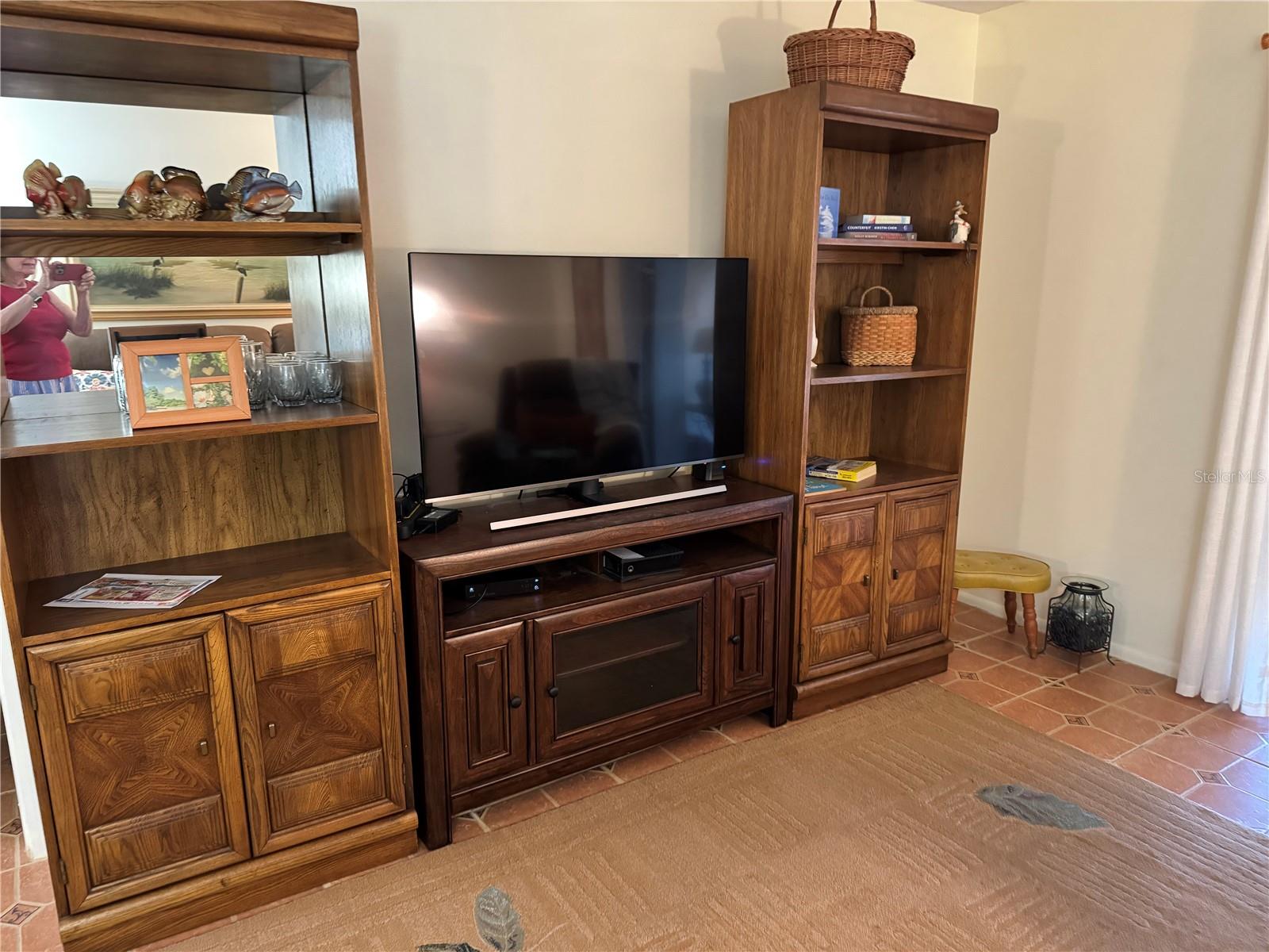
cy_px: 476
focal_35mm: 24
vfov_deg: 56.8
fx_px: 880
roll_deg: -0.6
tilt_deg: -13.0
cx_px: 634
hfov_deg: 71.6
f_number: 1.78
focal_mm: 6.76
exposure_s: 1/30
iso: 1600
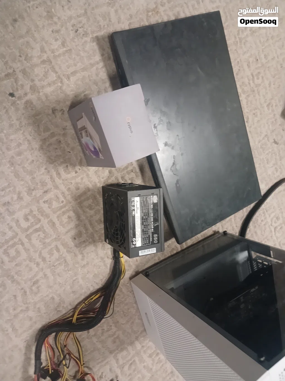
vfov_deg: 65.3
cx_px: 142
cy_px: 190
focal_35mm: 27
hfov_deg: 51.4
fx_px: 296
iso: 500
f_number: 1.8
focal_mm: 4
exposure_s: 1/25
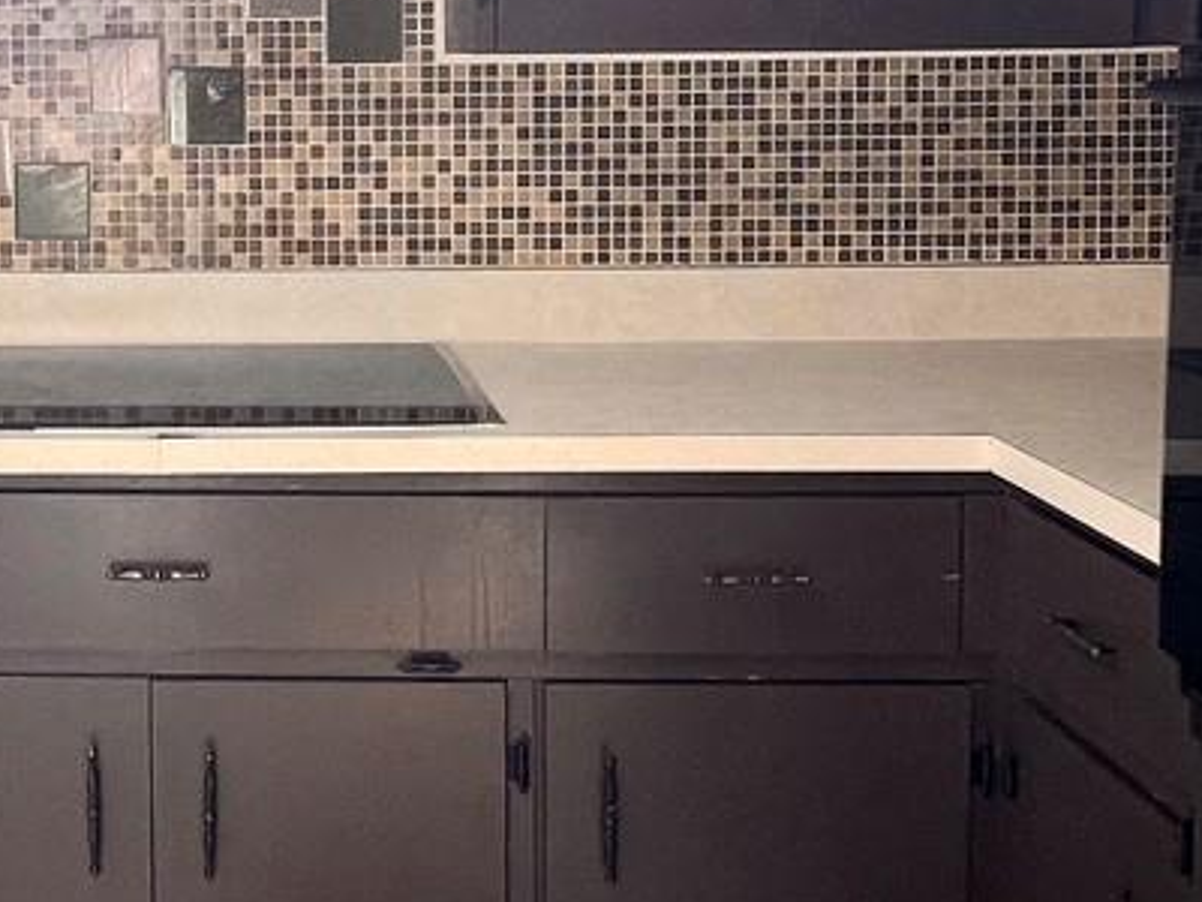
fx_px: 1806
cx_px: 123
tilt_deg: -3.6
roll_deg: +0.7
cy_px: 168
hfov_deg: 34.8
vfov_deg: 27.4
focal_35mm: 52
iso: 50
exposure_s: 1/99
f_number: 1.8
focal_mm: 1.57
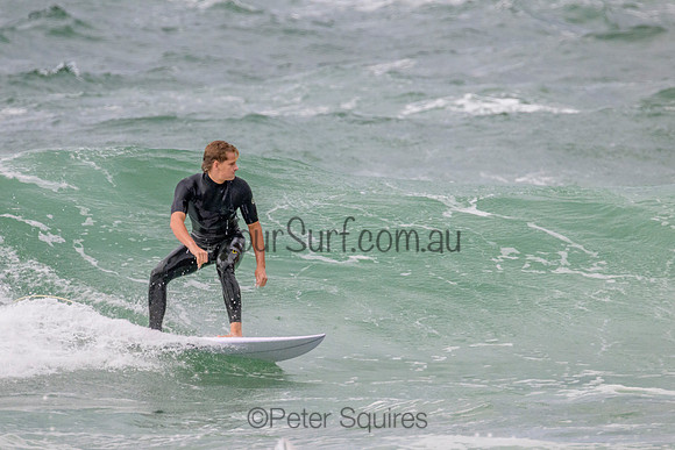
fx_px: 20393
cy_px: 238
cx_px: 299
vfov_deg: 1.3
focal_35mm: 1087
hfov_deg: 1.9
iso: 2000
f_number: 11
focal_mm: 800
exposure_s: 1/2000
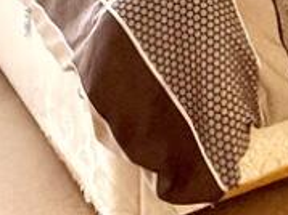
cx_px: 193
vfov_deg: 15.4
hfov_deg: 24.3
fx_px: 665
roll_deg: +0.2
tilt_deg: +0.6
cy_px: -194
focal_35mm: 80
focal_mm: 2.22
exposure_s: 1/109
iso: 64
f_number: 2.2
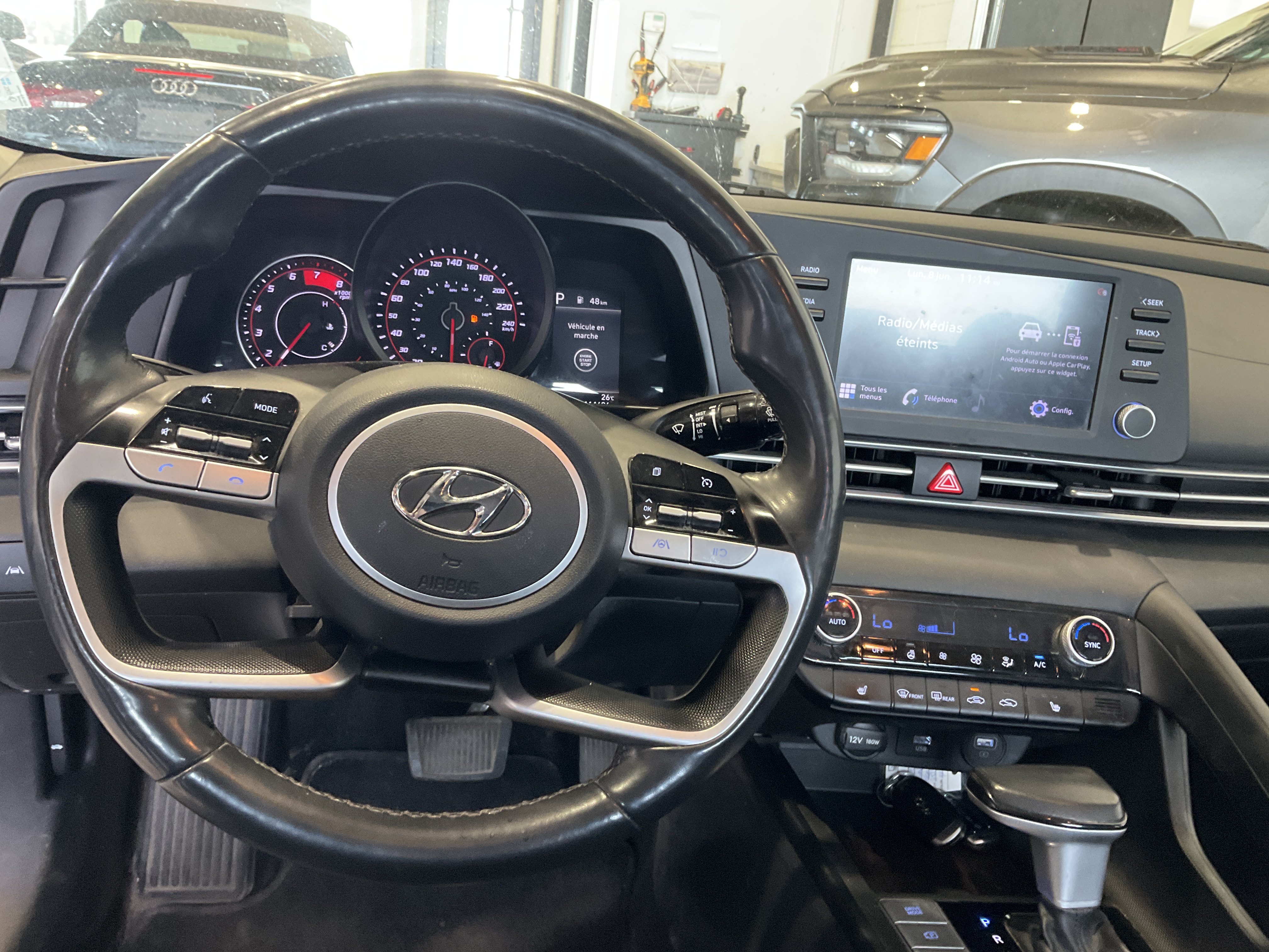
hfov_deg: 61.7
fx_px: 1063
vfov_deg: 48.2
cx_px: 634
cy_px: 476
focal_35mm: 29
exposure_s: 1/40
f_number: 1.8
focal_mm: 3
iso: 200
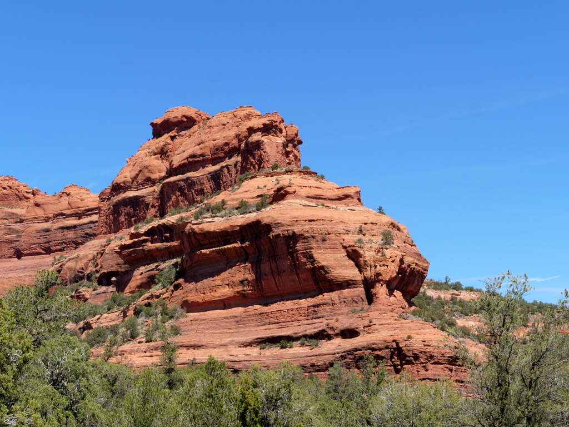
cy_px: 214
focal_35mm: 68
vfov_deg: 21.6
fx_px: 1118
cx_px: 284
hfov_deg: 28.6
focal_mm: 34
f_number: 13
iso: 200
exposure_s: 1/125
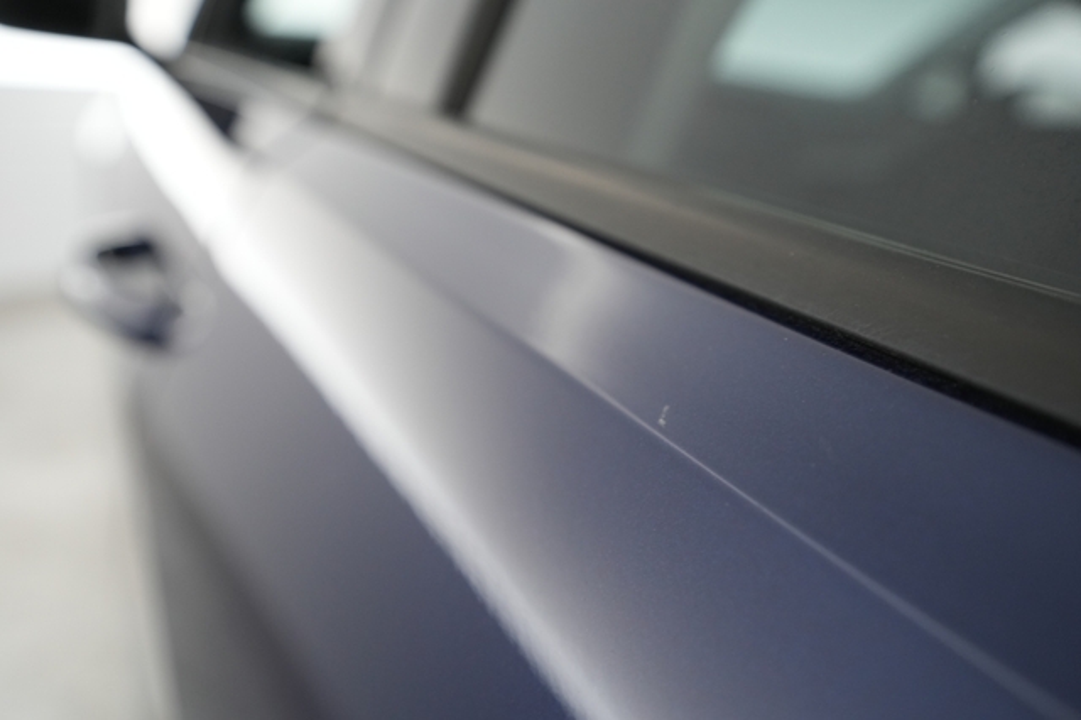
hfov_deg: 65.5
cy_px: 360
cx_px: 540
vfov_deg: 46.4
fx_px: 840
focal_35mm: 28
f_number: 4
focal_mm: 28
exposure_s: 1/80
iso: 2500
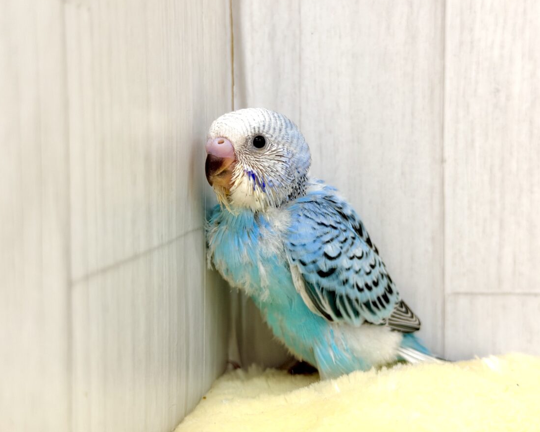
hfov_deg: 36.6
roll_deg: -0.4
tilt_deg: -3.5
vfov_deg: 29.7
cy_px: 213
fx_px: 815
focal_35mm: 51
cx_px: 291
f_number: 1.78
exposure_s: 1/50
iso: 160
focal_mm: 6.76
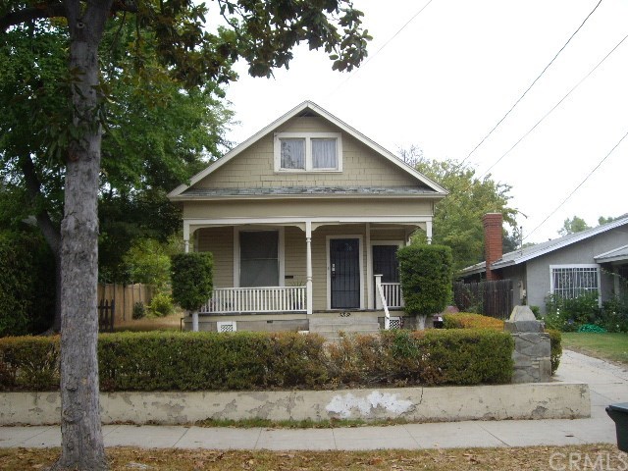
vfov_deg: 37.7
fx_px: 689
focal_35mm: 38
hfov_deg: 49.0
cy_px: 236
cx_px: 314
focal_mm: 6.2
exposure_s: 1/160
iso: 100
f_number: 2.7
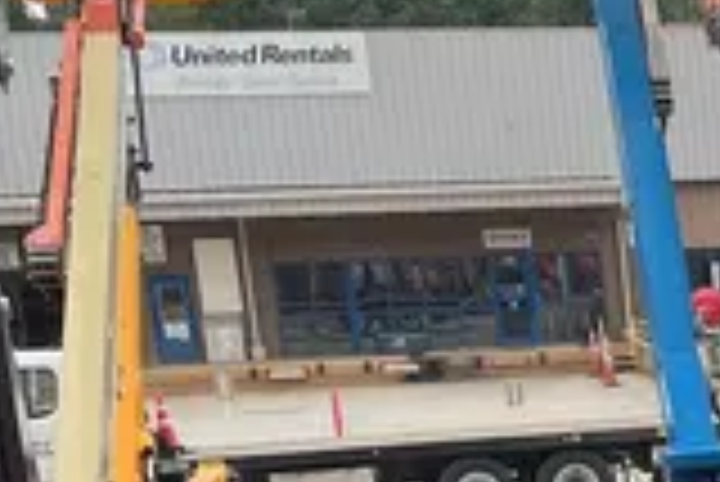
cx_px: 1210
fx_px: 2482
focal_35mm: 124
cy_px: 845
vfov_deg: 10.5
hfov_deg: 14.8
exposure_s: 1/303
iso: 50
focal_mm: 5.1
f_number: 1.6
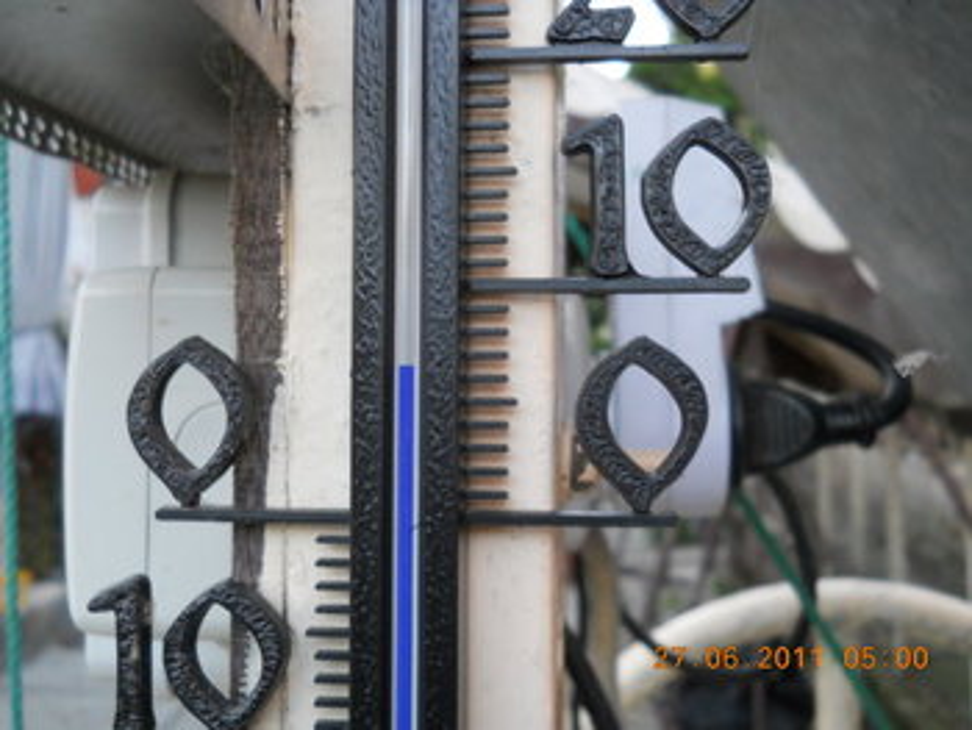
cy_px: 365
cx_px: 486
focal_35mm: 41
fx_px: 1152
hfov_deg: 45.7
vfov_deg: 35.2
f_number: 3.1
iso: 320
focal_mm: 6.72
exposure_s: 1/30
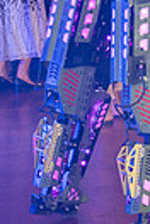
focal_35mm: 205
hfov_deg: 6.6
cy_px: -63
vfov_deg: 9.9
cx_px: 232
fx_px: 1281
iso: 1250
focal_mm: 60
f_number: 2.8
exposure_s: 1/200
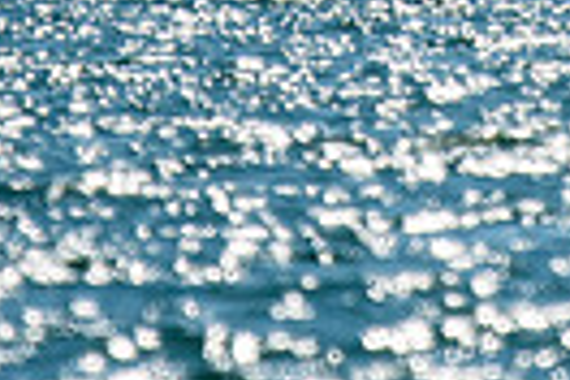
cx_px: 674
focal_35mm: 2406
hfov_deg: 0.9
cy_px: -479
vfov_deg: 0.6
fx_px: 38092
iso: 250
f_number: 4
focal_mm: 300
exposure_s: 1/8000
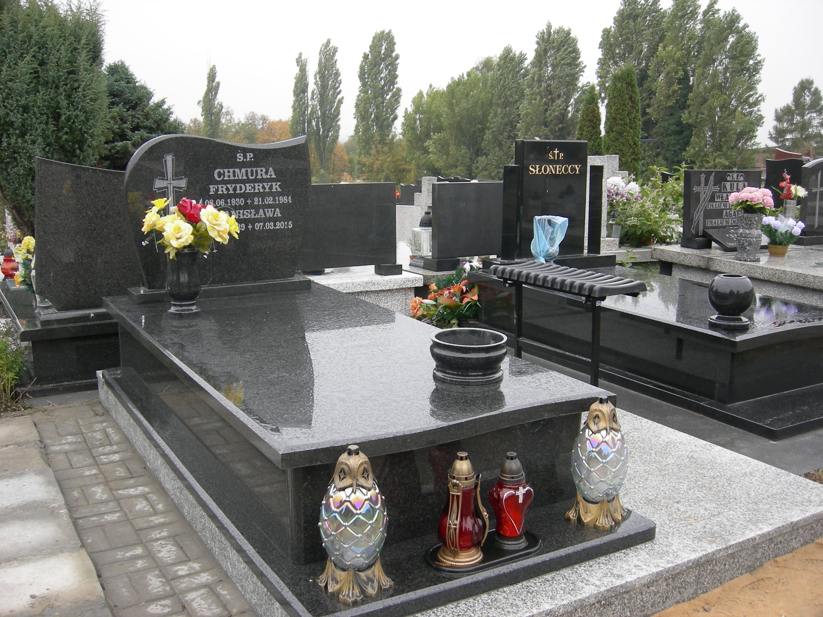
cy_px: 308
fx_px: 856
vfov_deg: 39.7
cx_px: 412
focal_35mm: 36
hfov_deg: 51.4
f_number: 3
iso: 64
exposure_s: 1/59.7
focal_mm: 7.5
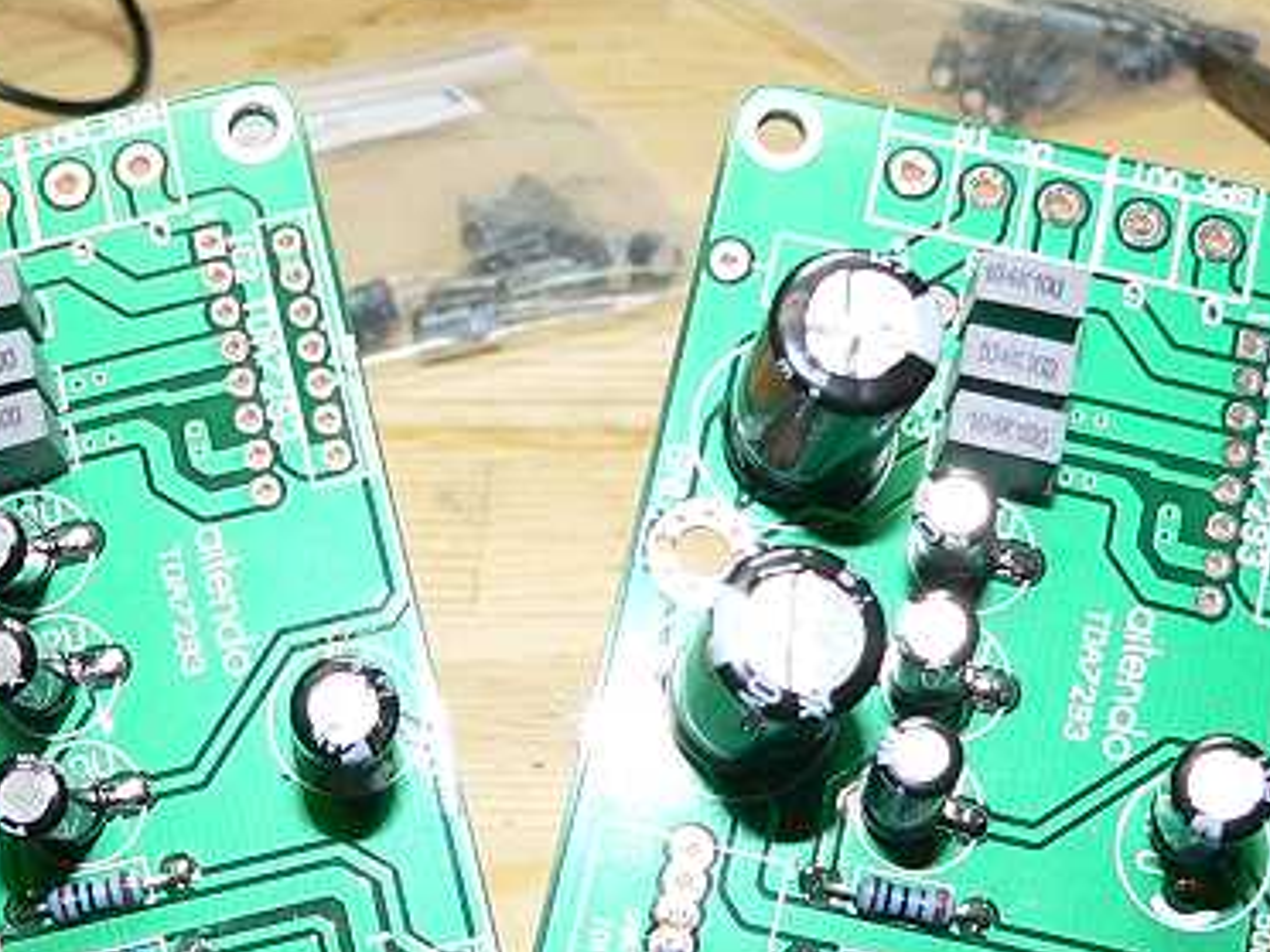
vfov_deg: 23.4
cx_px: 495
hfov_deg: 31.1
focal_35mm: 62
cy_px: 740
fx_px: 2275
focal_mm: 6
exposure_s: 1/60
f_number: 4
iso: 400
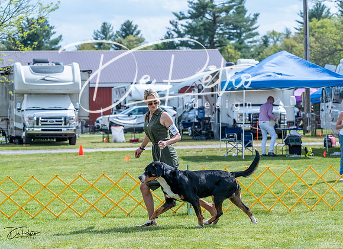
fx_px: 1268
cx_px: 188
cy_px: 131
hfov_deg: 15.4
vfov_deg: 11.2
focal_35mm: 130
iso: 400
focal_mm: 103
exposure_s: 1/1600
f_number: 5
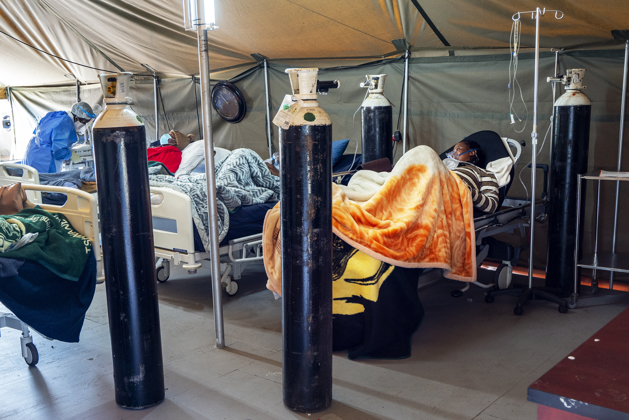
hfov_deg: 53.1
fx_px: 629
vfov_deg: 36.9
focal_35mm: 36
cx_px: 314
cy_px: 210
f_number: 4.5
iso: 800
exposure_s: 1/20
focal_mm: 24
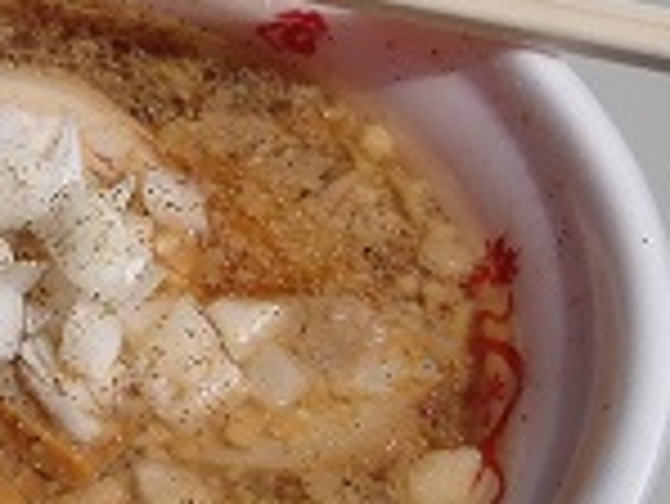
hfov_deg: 17.1
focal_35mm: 112
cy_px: 306
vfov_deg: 13.2
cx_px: -27
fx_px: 2170
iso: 64
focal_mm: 6.72
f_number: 5.5
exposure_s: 1/707
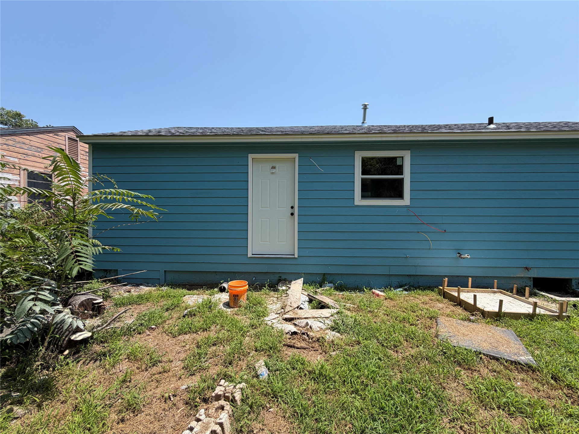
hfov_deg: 102.1
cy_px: 217
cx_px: 290
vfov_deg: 85.7
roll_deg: -0.8
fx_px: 234
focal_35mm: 14
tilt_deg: -0.8
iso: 25
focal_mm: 2.22
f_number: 2.2
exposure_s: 1/770
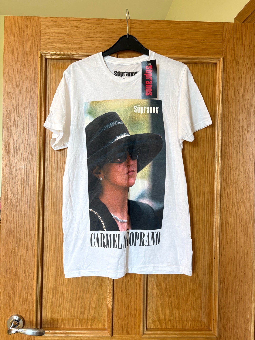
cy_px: 170
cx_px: 128
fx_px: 255
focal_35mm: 26
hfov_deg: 53.1
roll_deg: -1.7
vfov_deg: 67.3
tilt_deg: -0.3
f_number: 1.6
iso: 100
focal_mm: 5.96
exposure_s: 1/50
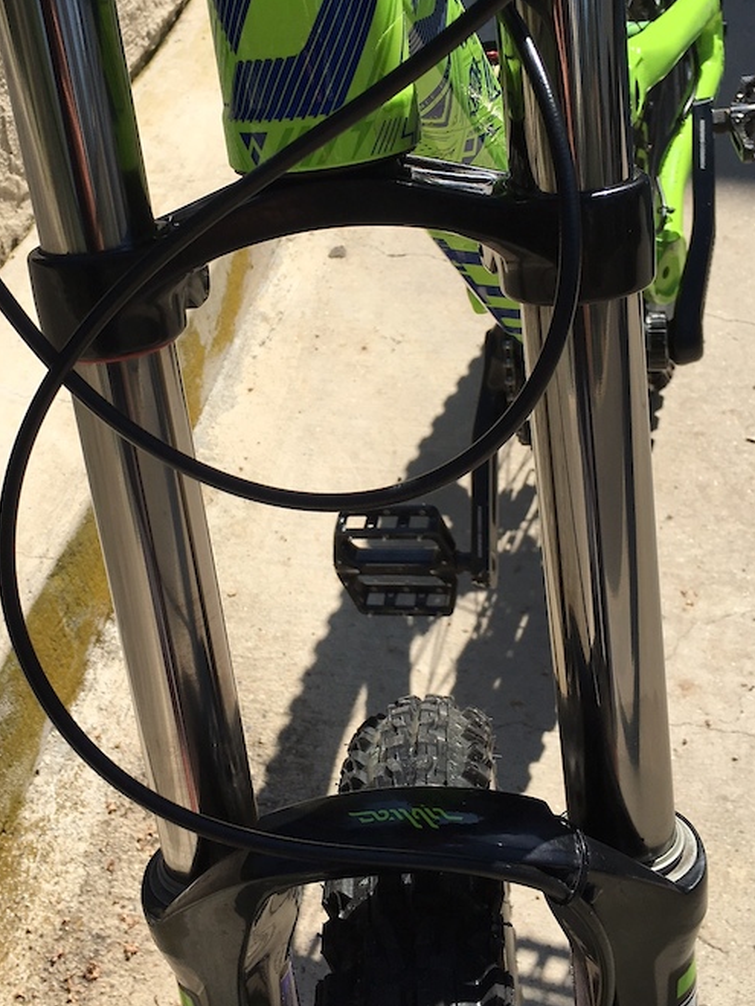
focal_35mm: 45
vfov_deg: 41.8
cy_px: 383
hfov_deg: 32.0
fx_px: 1309
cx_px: 287
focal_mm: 4.15
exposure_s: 1/1425
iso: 25
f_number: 2.2
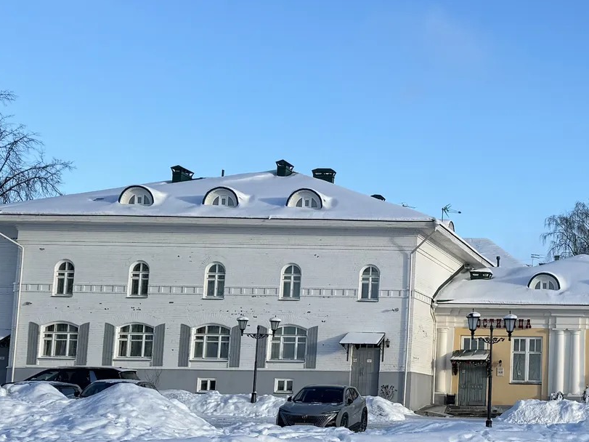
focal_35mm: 71
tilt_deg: +7.2
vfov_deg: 20.7
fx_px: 1208
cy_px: 258
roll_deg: -2.6
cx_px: 633
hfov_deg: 25.6
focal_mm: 6.86
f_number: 1.78
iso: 80
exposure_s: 1/2833
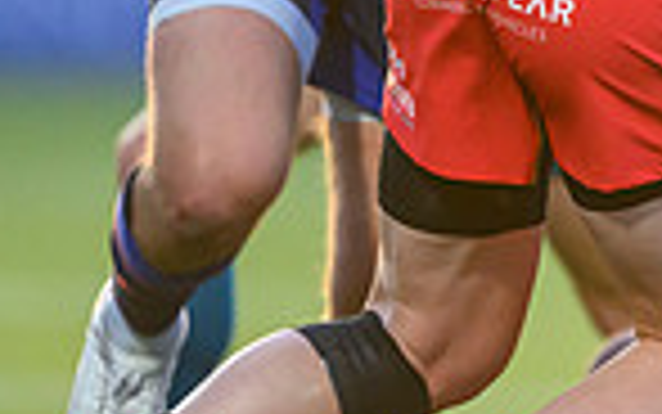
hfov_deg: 0.9
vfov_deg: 0.6
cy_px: -124
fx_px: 40736
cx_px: 1216
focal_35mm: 2257
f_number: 4
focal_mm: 560
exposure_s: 1/1250
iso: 3200
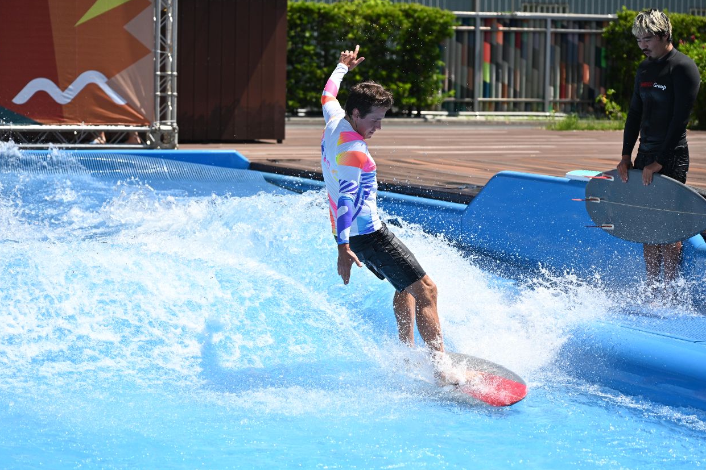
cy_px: 236
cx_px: 357
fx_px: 1922
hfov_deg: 20.8
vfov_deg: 14.0
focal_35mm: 98
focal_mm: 95
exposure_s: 1/5000
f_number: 4
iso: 400
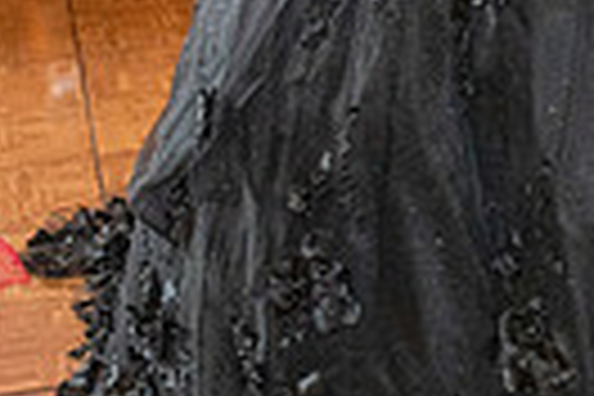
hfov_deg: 15.9
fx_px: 2046
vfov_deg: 10.7
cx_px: 703
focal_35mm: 124
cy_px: -174
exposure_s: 1/160
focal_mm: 24
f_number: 2.8
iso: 1250
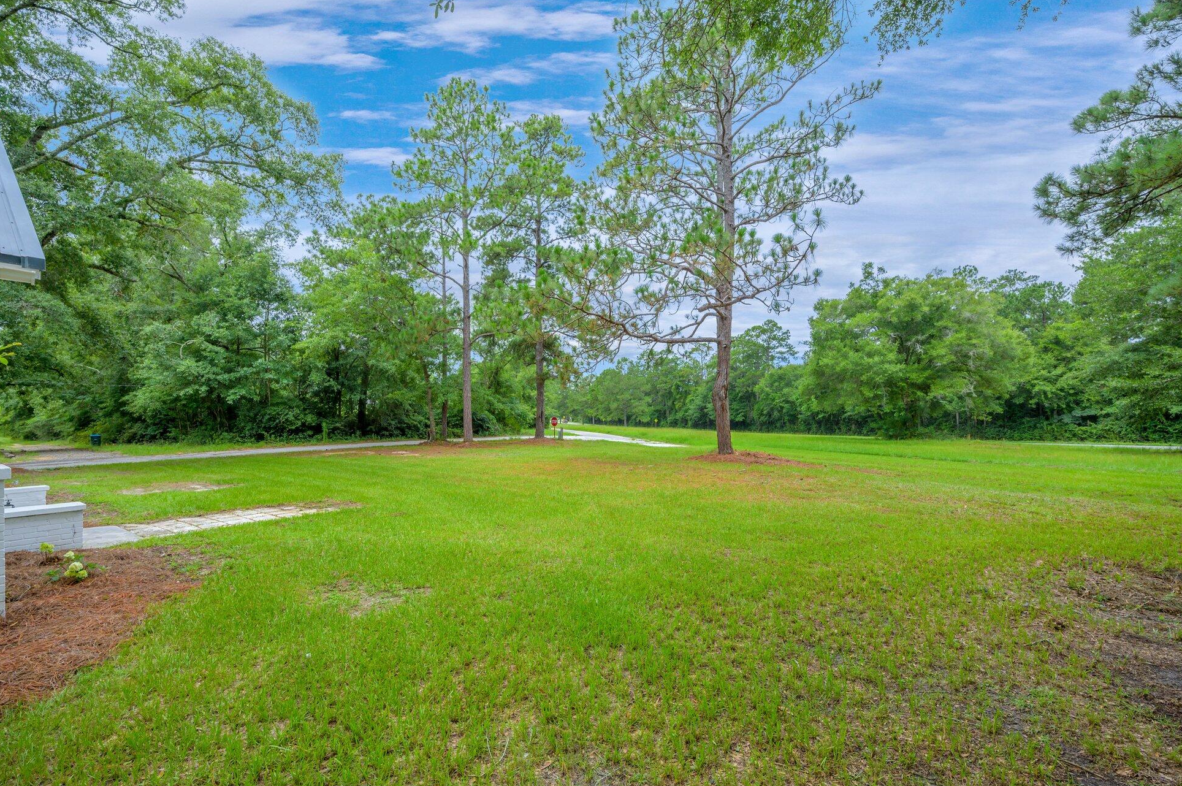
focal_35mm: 17
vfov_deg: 70.3
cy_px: 412
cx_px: 597
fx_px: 558
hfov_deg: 93.3
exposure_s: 1/250
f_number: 9
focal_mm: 16
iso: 100
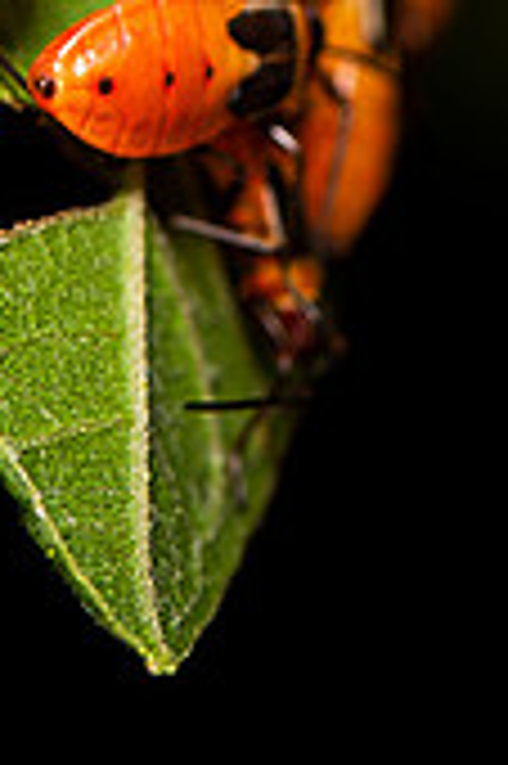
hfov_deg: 3.3
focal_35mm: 417
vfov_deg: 4.9
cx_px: -15
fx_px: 8844
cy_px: -140
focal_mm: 105
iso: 100
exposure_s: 1/100
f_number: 13
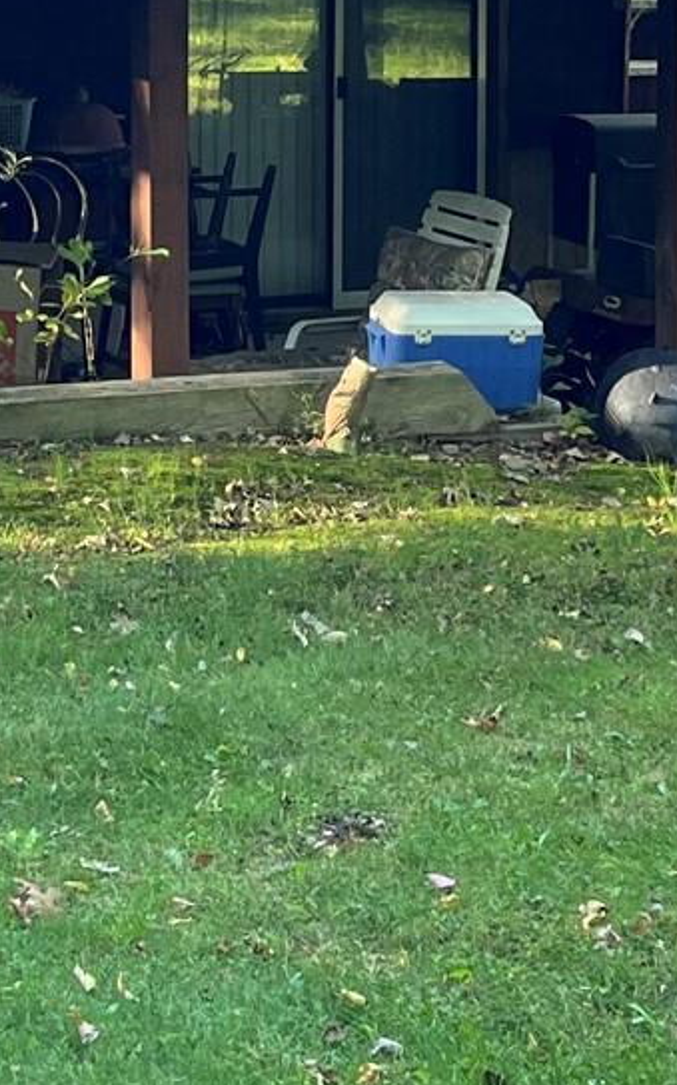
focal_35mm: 104
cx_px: 16
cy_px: -184
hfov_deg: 12.4
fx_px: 3073
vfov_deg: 19.0
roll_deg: +0.4
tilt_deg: -2.4
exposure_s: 1/121
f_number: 1.6
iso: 80
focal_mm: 5.1
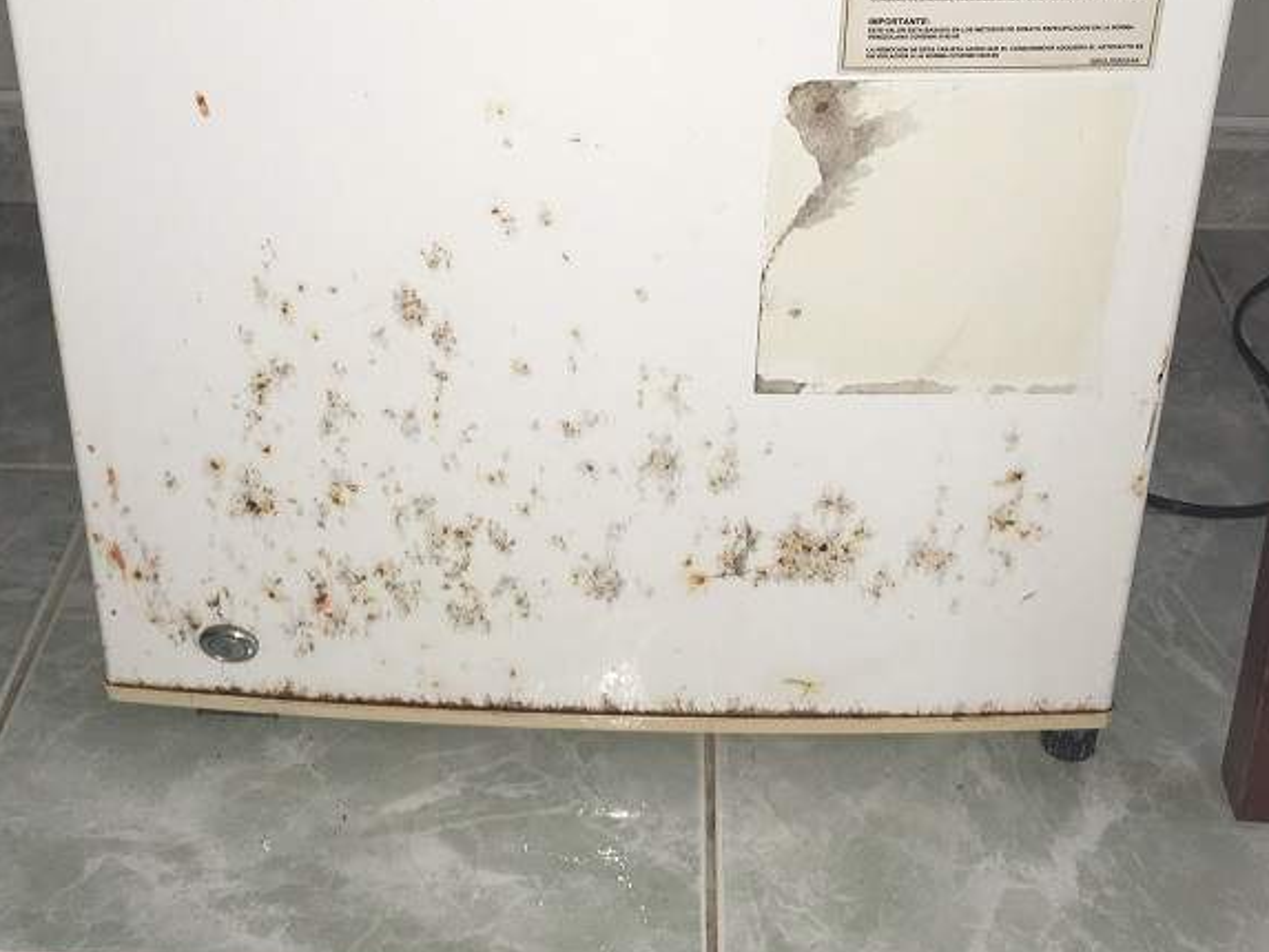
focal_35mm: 51
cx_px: 563
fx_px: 1870
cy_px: 219
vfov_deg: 28.1
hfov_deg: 37.4
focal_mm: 4.15
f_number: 2.2
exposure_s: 1/30
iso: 32
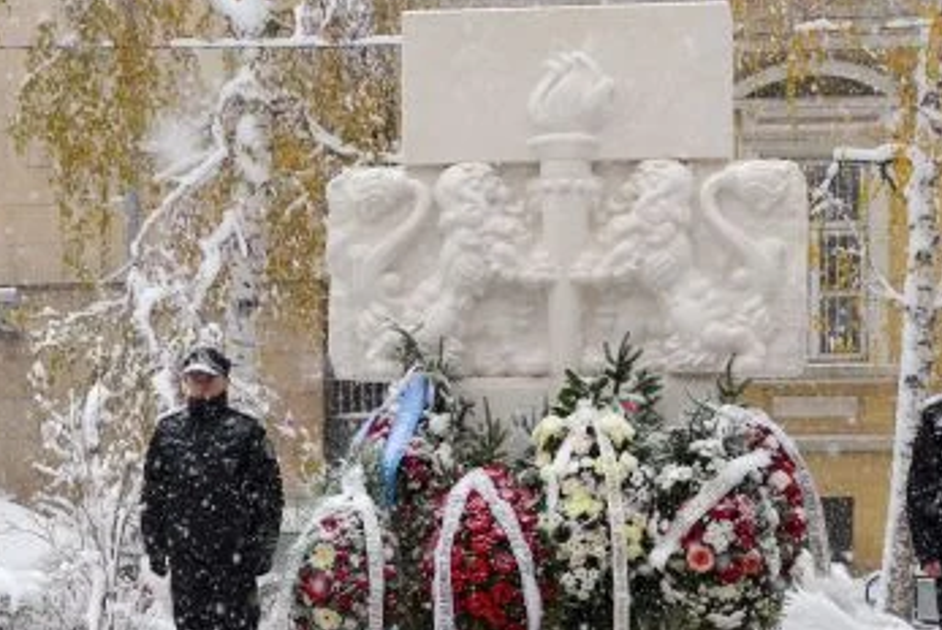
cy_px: 563
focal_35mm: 83
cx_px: 527
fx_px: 2174
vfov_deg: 16.3
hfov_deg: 24.4
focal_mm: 16.49
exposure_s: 1/320
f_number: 3.2
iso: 125
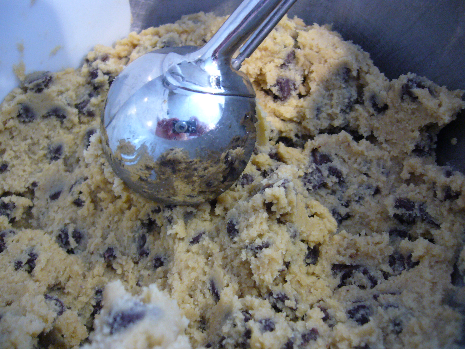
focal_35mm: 35
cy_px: 174
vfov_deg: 40.7
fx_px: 470
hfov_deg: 52.6
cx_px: 232
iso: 200
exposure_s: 1/10
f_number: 2.8
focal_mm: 5.8
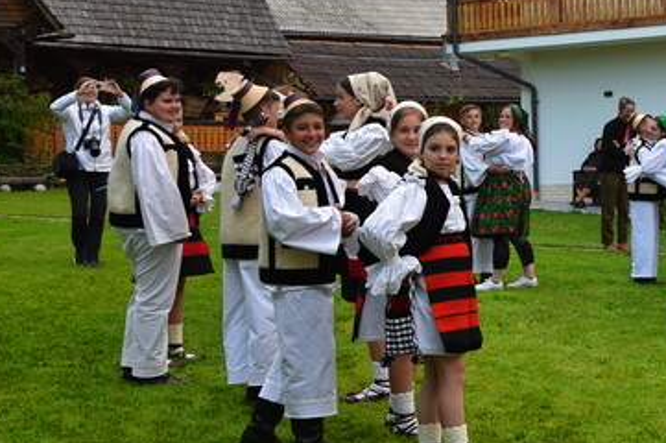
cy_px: 106
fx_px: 1339
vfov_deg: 18.7
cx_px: 893
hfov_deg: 24.1
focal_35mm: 72
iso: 450
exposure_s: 1/60
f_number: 4
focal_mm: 17
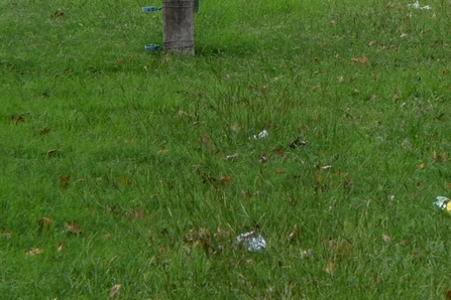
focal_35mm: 322
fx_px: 4034
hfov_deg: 6.3
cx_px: 815
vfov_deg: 4.2
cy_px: -327
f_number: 6.3
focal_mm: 50
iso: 100
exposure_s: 1/160
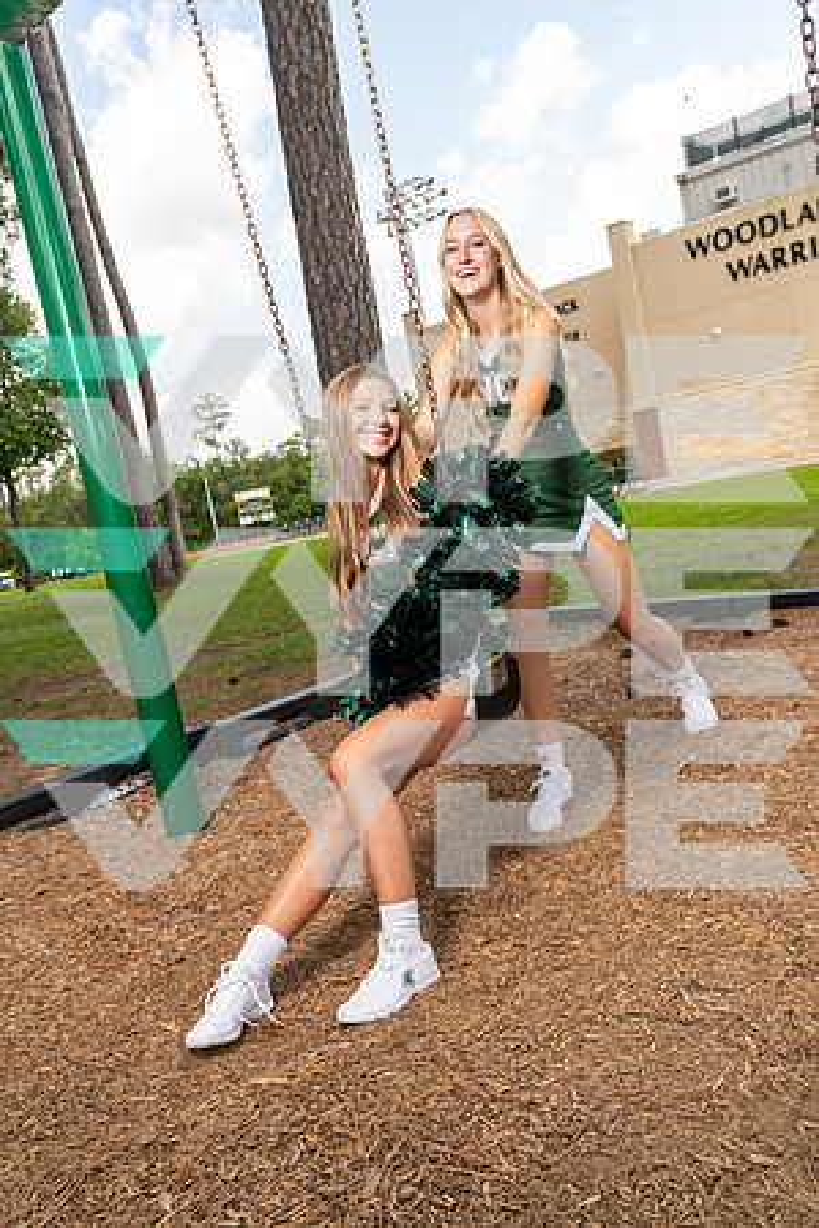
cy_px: 614
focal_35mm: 30
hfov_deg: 43.6
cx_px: 410
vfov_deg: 61.9
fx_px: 1024
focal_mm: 30
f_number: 5
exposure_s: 1/250
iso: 200
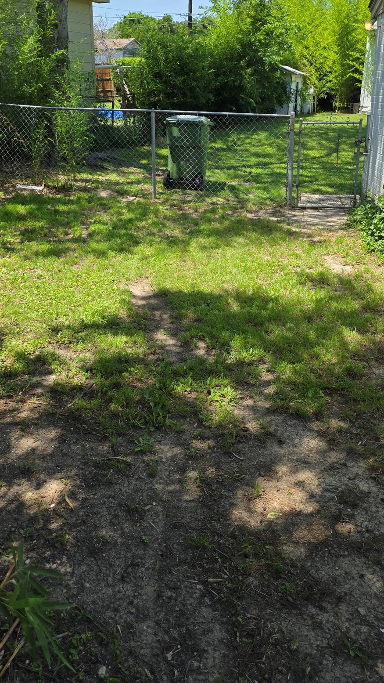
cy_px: 263
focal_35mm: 33
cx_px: 202
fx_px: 597
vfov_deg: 58.8
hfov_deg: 35.6
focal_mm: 6.3
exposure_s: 1/2775
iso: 80
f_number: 1.7
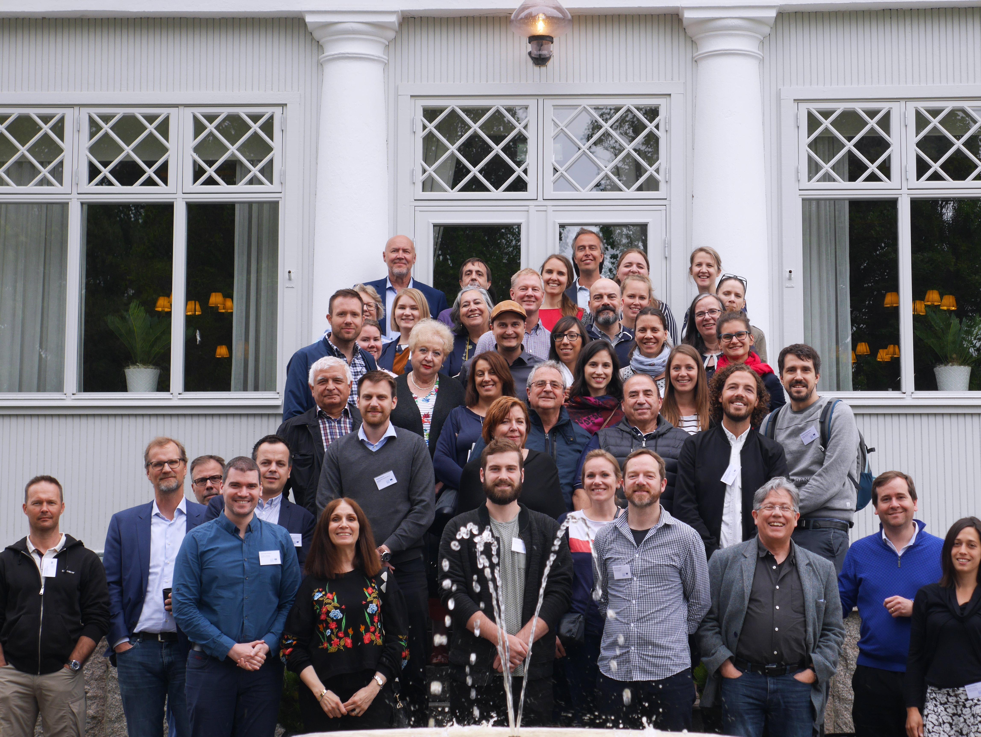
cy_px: 368
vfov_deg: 19.4
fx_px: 2155
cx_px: 490
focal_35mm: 76
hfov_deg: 25.6
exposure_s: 1/160
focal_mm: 38
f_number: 5.6
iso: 200
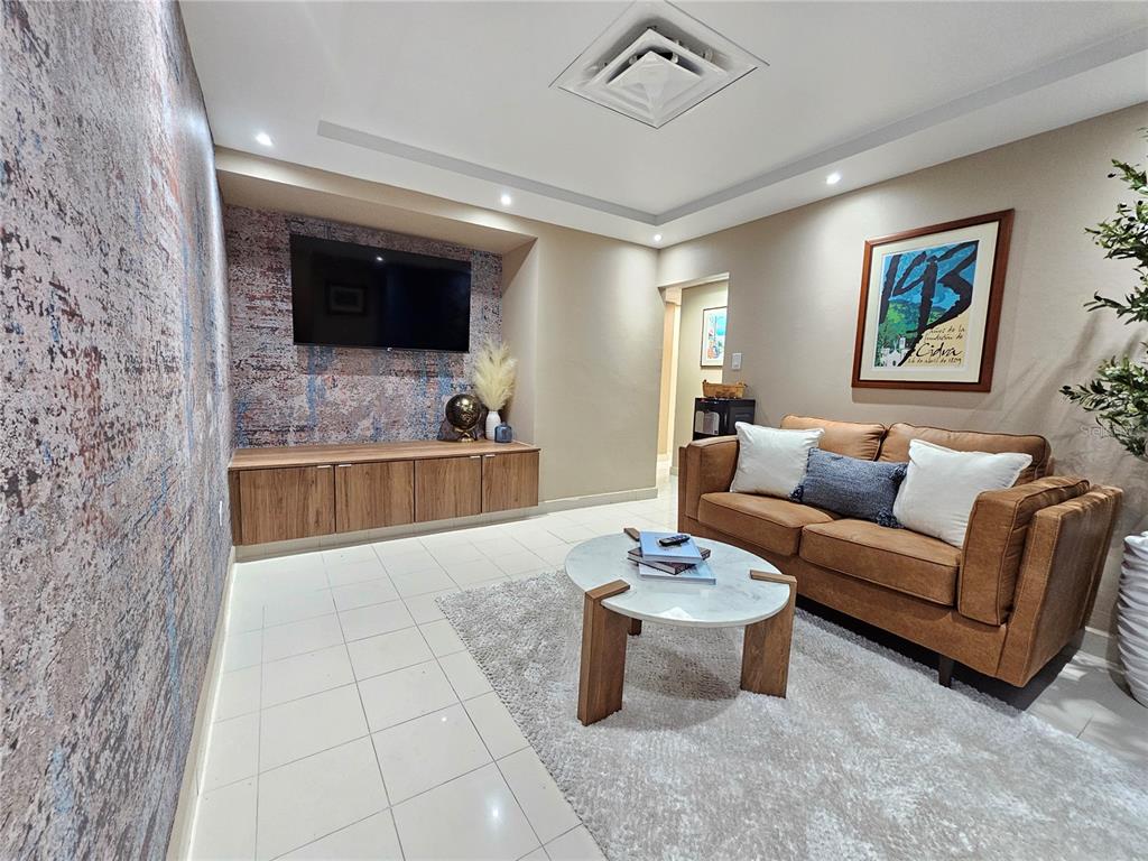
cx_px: 574
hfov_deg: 106.2
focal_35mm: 13
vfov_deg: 89.9
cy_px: 430
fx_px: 431
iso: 400
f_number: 2.2
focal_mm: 2.2
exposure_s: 1/30
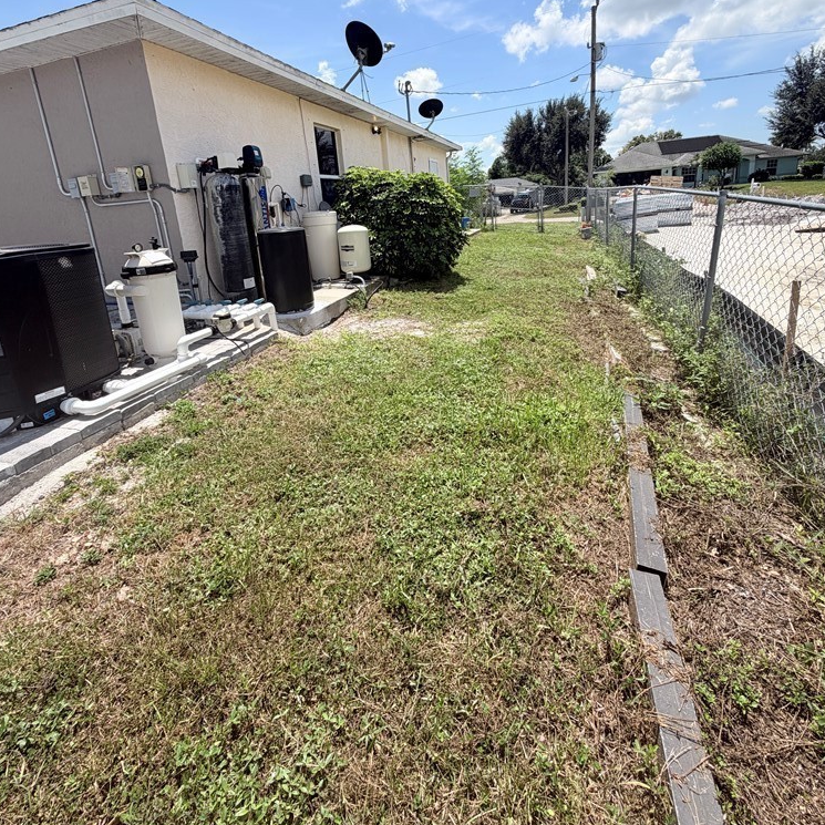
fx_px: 458
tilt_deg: -13.6
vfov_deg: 82.6
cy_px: 317
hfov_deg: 84.0
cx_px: 411
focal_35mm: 17
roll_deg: +5.3
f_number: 2.2
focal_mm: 2.22
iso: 20
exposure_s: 1/853
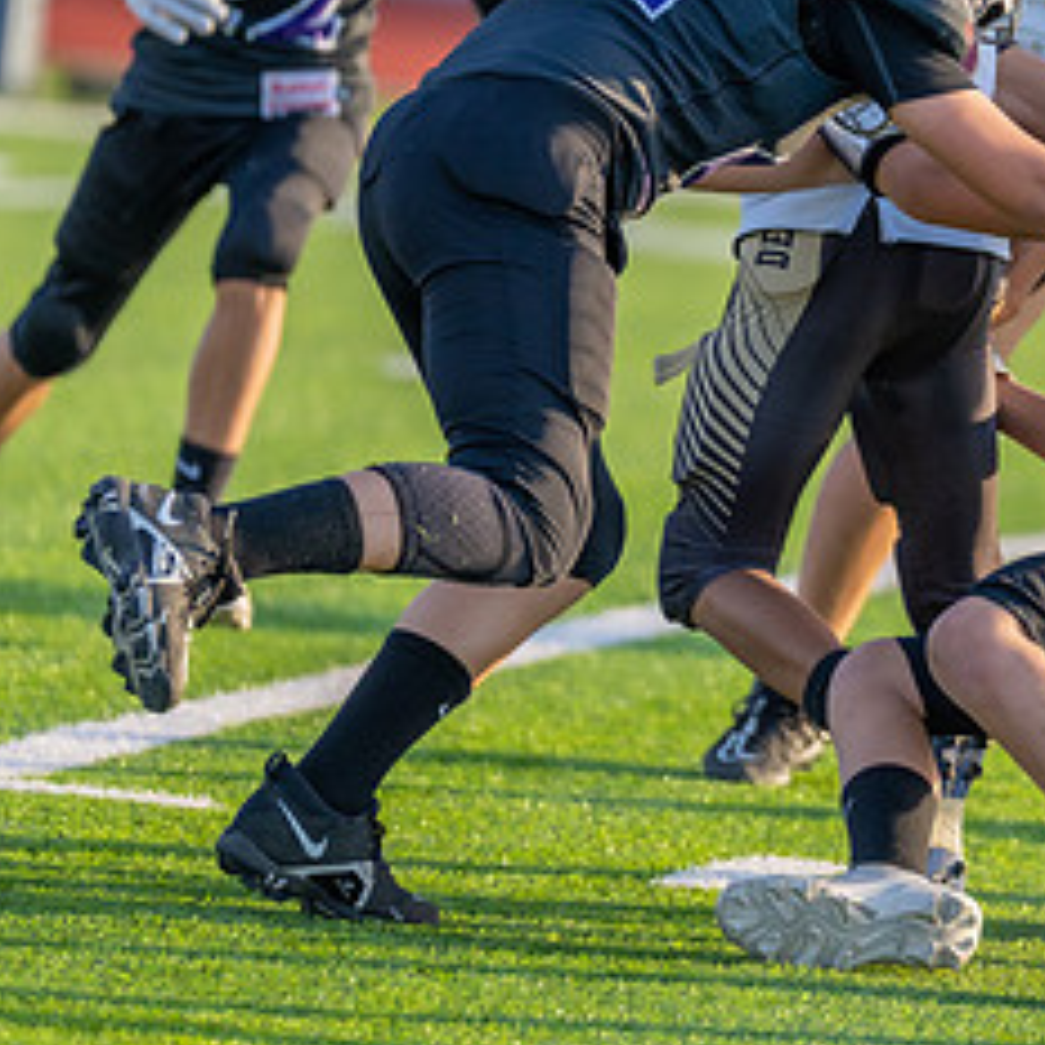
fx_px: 19263
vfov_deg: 3.1
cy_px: 317
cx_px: 1232
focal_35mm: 564
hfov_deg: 3.1
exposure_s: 1/1250
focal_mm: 200
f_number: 2.8
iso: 250
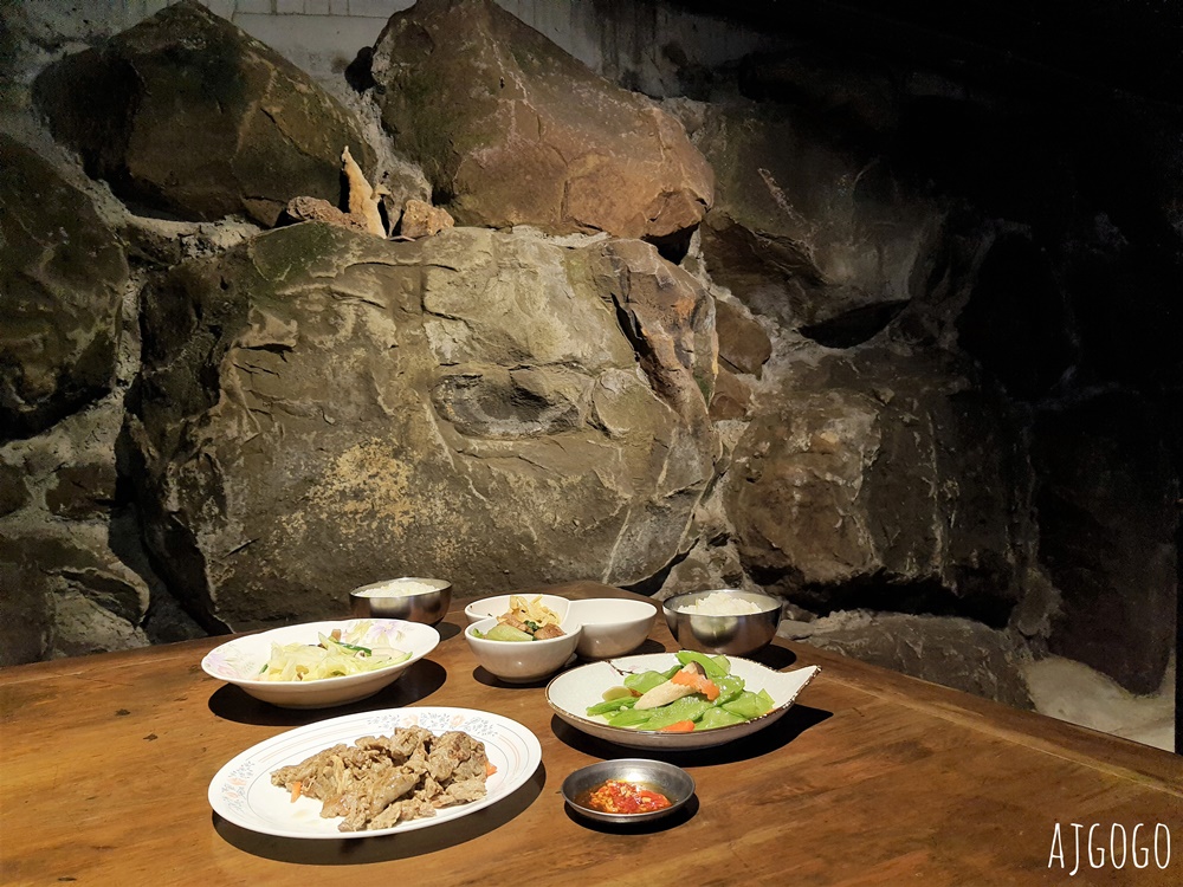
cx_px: 592
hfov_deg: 67.3
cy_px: 444
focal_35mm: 26
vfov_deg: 53.1
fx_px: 889
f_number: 1.7
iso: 125
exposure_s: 1/120
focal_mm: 4.32
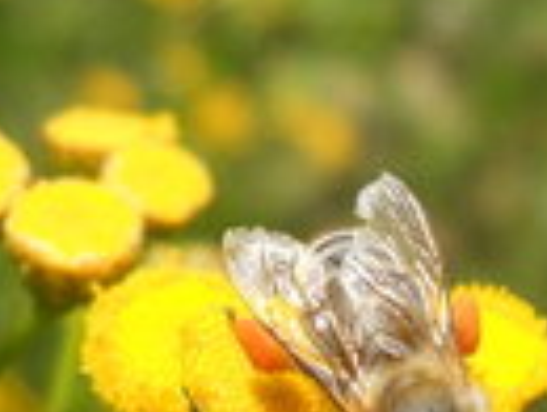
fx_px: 1741
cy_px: 301
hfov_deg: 17.7
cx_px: 463
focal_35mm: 110
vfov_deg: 13.5
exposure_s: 1/250
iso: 80
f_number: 5.5
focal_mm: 6.72
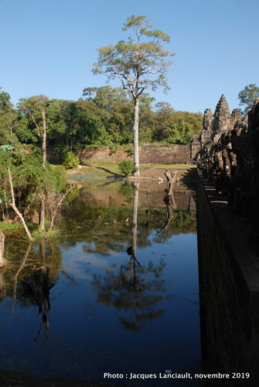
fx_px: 355
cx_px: 130
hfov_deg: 40.1
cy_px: 194
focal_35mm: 33
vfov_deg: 57.2
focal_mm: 22
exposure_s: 1/160
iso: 200
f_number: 11
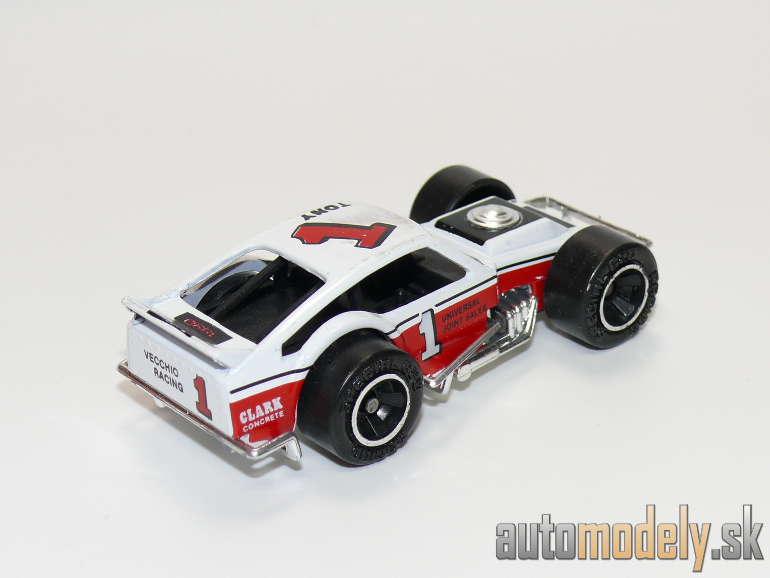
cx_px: 385
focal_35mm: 89
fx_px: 1980
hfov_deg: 22.0
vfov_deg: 16.6
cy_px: 289
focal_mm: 12.5
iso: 100
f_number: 4
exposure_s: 1/30
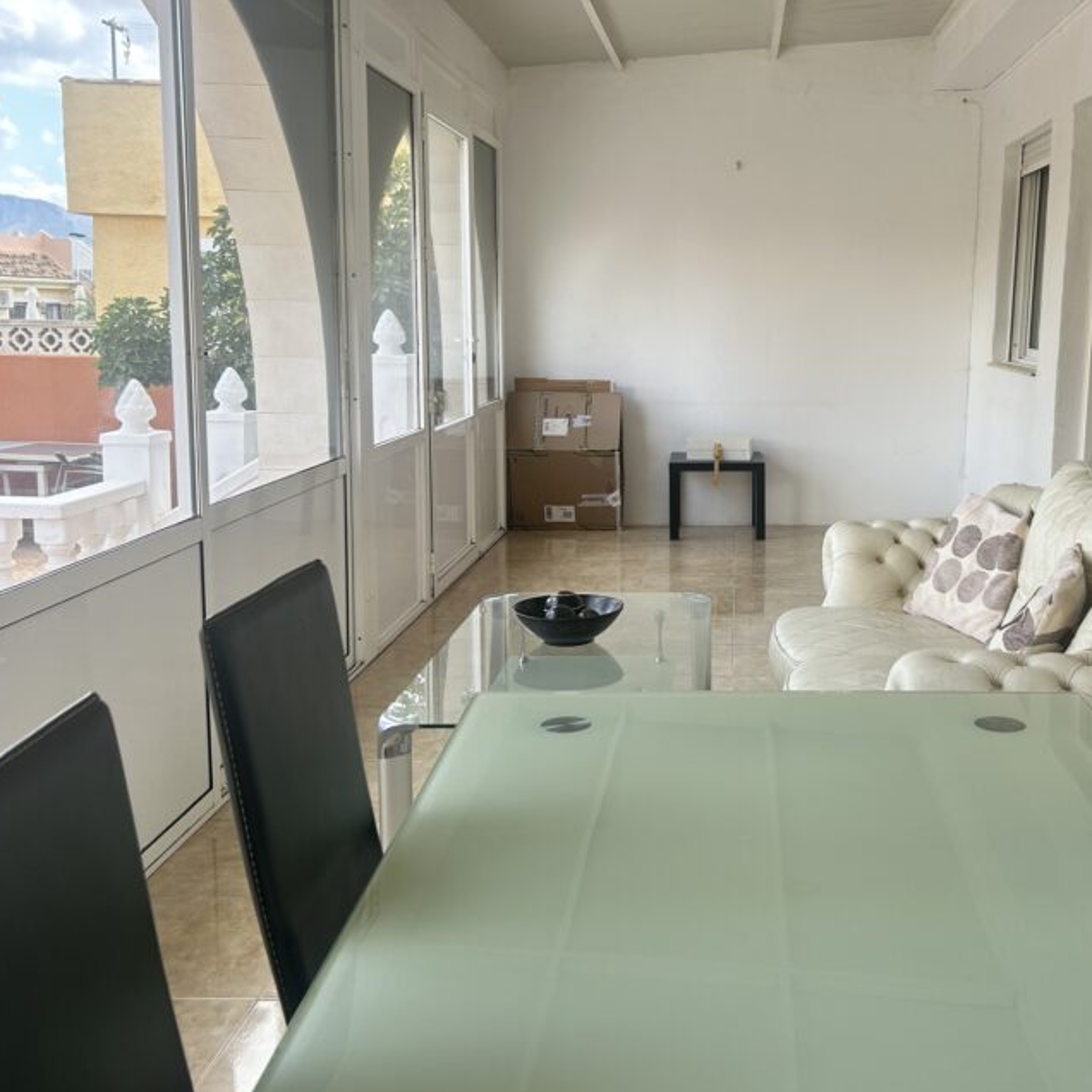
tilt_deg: -6.4
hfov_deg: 44.3
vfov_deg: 44.8
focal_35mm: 37
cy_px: 465
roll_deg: -0.5
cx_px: 725
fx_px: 1321
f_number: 1.5
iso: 40
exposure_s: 1/205
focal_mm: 5.7
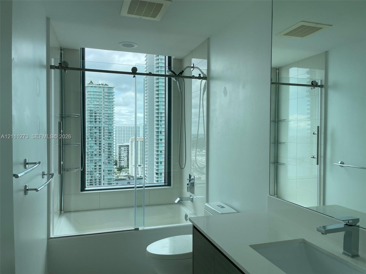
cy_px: 137
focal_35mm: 26
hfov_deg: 67.3
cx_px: 183
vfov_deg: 53.1
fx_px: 275
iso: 32
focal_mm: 4.2
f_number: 1.6
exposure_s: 1/703
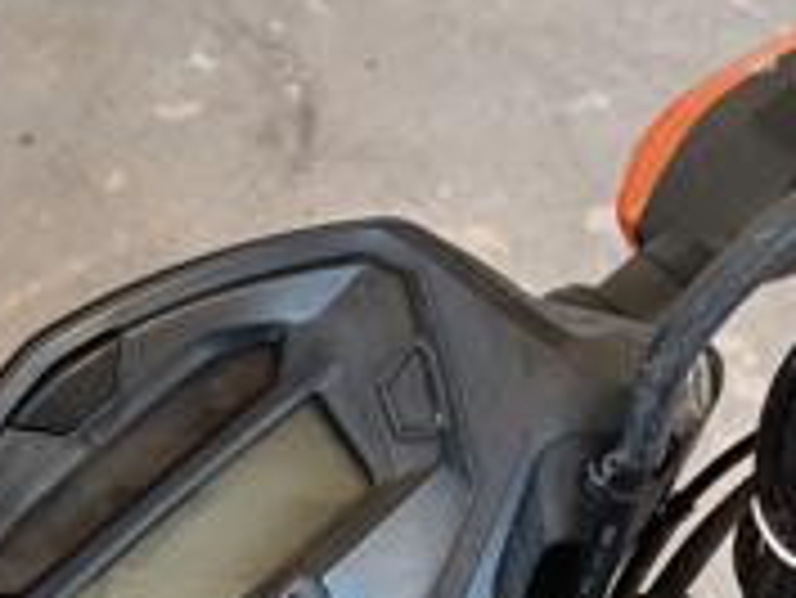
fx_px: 2163
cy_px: 773
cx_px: 364
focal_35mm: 94
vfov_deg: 15.0
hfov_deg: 20.8
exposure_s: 1/60.1
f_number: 1.8
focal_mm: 4.81
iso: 634
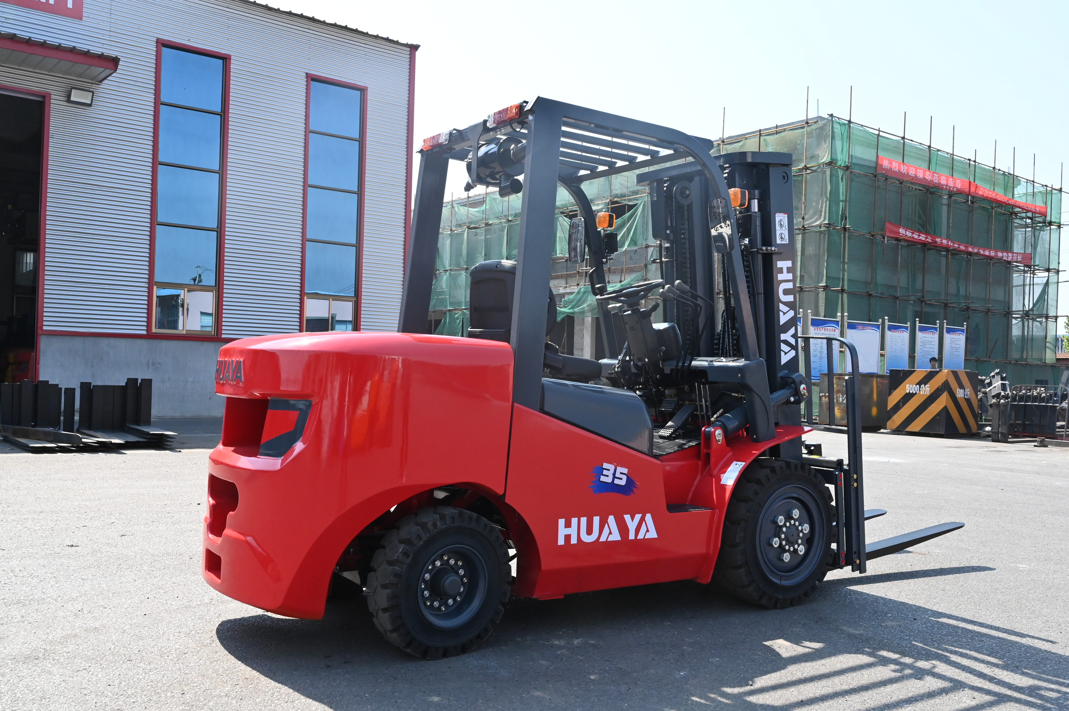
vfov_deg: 41.7
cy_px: 356
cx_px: 534
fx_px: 935
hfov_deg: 59.5
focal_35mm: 32
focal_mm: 31.5
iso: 2500
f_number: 14
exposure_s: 1/800
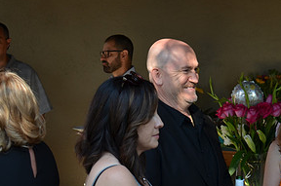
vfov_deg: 10.3
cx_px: 273
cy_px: 137
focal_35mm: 133
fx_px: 1036
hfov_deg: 15.2
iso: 200
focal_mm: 44
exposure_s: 1/125
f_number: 5.6
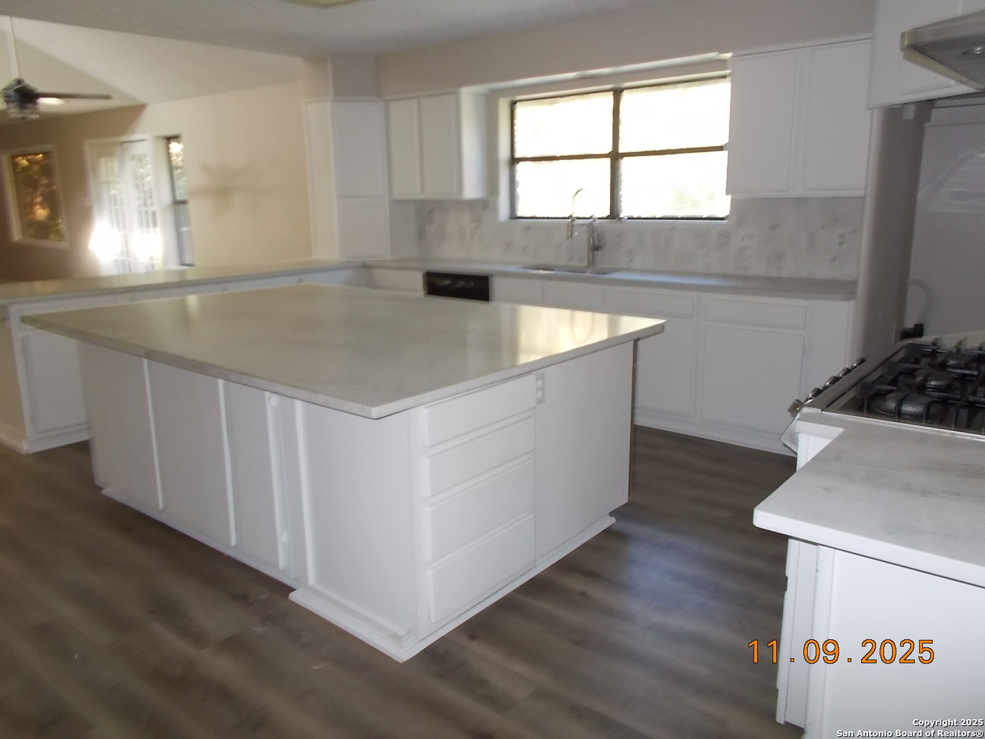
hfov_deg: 67.3
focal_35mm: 26
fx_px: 740
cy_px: 370
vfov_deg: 53.1
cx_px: 492
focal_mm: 4.6
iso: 200
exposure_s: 1/25
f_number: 3.2
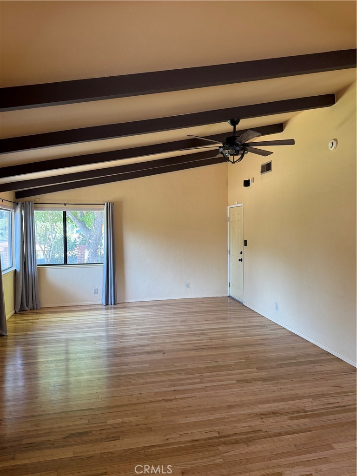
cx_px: 178
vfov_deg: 71.6
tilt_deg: -0.6
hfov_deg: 56.8
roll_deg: +1.3
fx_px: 330
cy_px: 238
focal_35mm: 24
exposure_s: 1/80
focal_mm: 6.76
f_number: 1.78
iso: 200
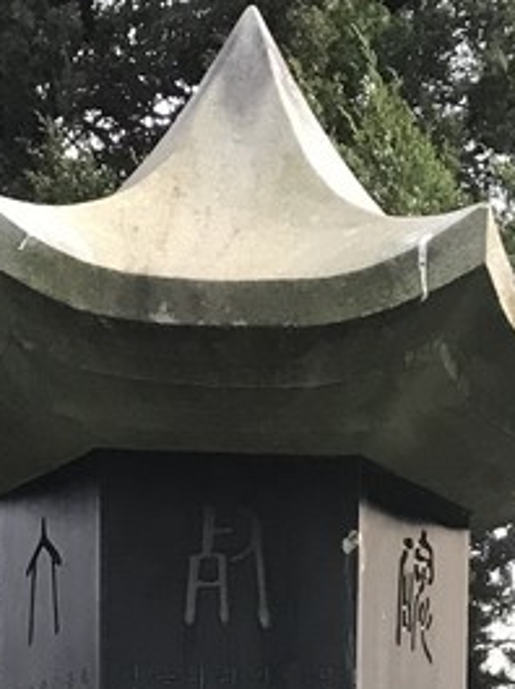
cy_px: 1370
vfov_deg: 13.4
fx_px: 2525
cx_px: 200
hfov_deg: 11.6
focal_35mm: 127
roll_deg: +0.1
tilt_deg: -4.4
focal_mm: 3.99
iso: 25
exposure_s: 1/40
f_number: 1.8
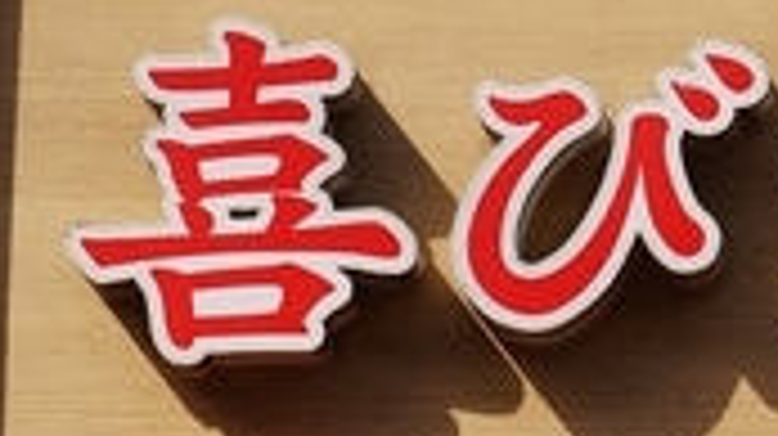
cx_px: 1345
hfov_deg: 8.3
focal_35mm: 252
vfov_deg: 4.8
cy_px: 654
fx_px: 5195
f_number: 8
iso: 100
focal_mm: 52
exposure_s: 1/250
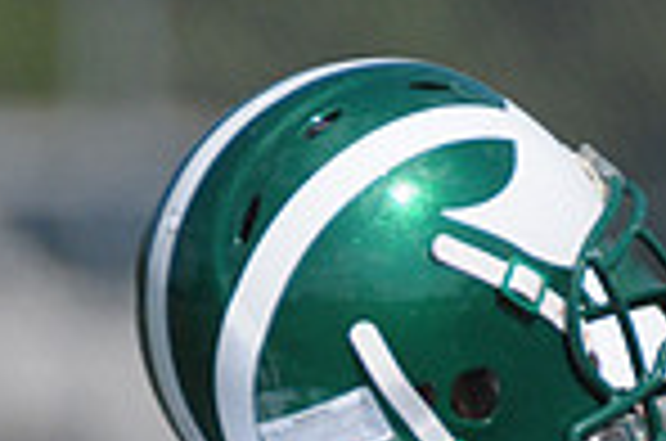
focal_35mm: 2357
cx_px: 238
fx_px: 43511
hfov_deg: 0.9
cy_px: 785
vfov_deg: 0.6
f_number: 4
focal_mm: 400
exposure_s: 1/8000
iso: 640
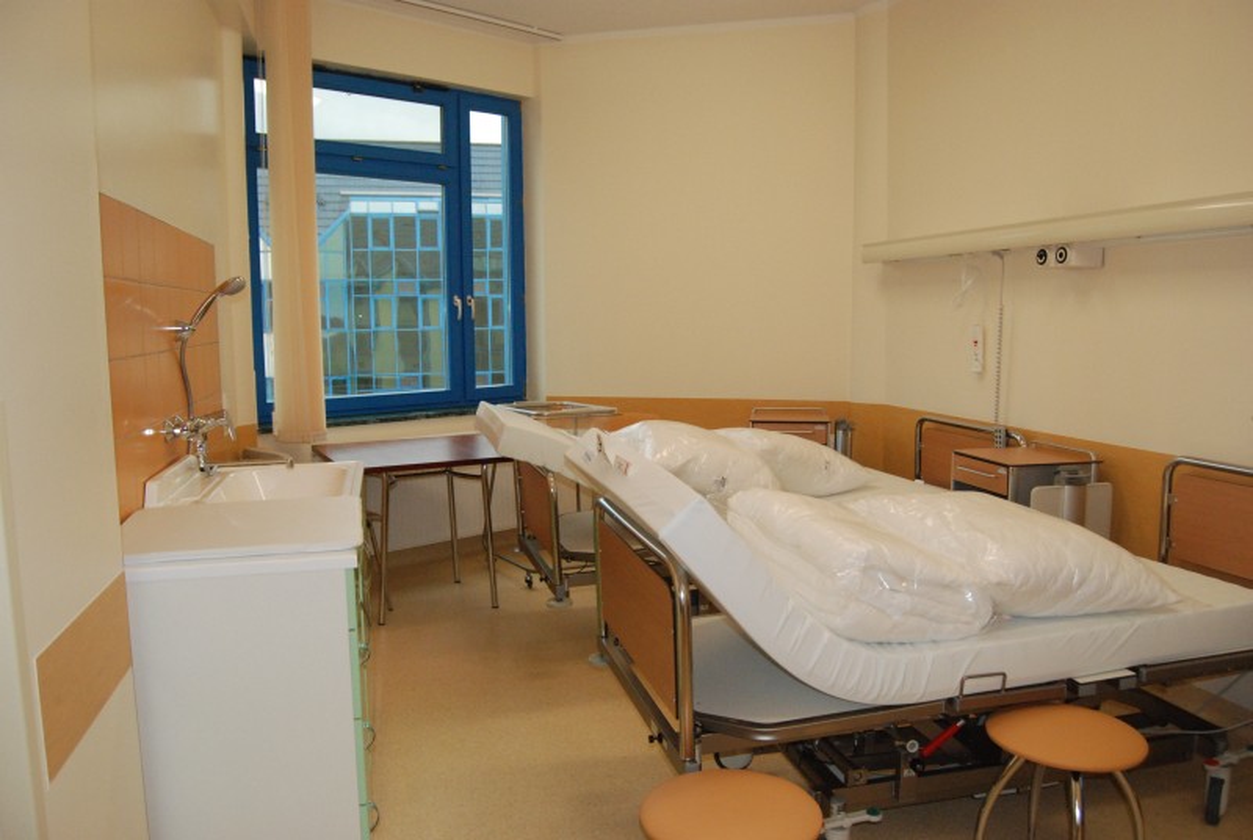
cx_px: 626
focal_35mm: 27
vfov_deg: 48.1
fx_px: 941
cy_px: 420
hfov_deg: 67.3
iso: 1250
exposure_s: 1/125
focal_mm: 18
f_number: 5.6
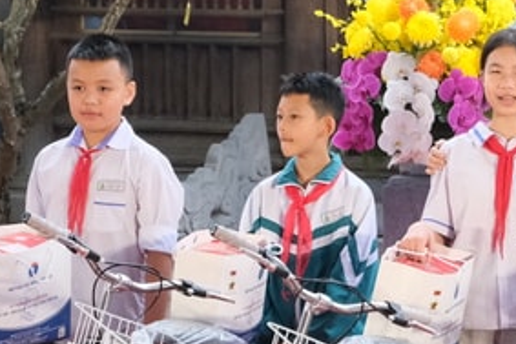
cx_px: 662
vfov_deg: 9.6
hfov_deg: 13.8
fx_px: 2051
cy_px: 284
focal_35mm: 143
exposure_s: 1/180
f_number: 6.4
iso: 2000
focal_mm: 30.2
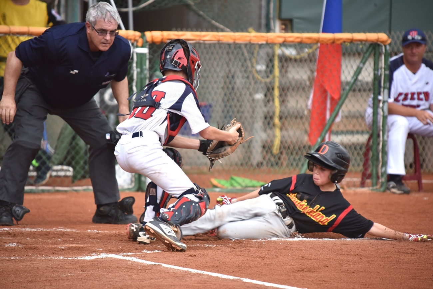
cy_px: 144
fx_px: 6016
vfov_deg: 2.8
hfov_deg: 4.1
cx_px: 216
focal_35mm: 500
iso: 1000
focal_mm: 500
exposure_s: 1/1000
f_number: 6.3
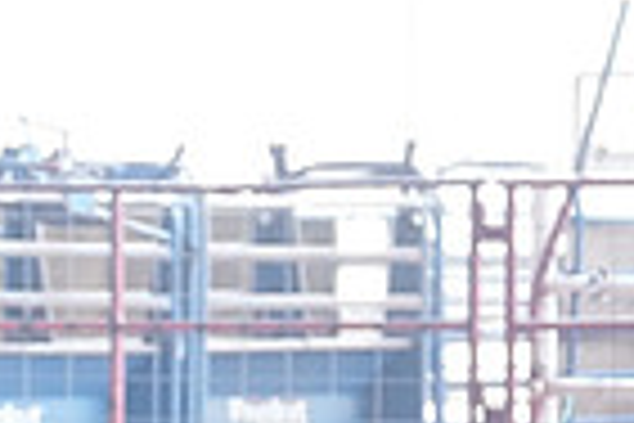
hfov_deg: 3.9
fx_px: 9139
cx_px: -540
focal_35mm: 519
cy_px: 371
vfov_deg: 2.6
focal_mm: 126
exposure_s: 1/1000
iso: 6400
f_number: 2.8
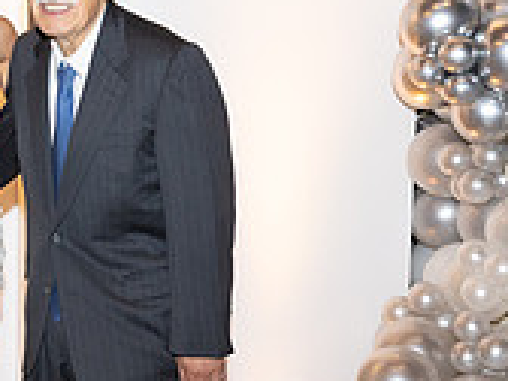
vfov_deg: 16.8
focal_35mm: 88
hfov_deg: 20.8
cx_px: -103
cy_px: 204
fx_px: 1291
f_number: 5.6
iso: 1000
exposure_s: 1/80
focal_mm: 26.5
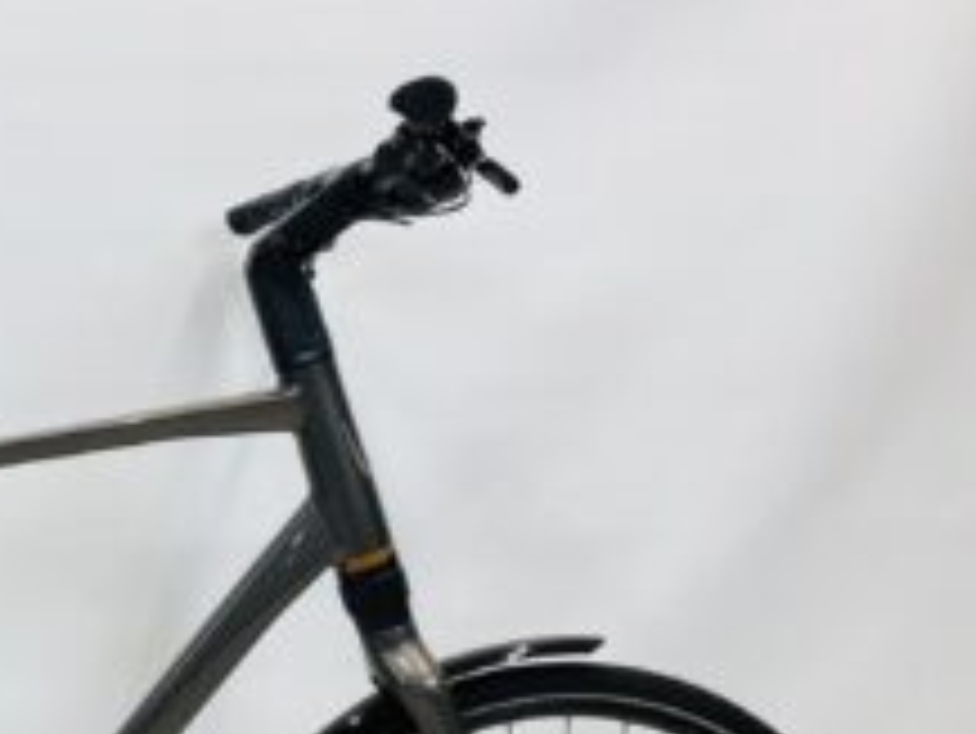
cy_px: 666
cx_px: 9
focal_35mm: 54
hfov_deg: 32.7
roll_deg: +0.0
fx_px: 1523
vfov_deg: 26.1
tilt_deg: -6.1
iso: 50
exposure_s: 1/100
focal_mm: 4.25
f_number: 1.8
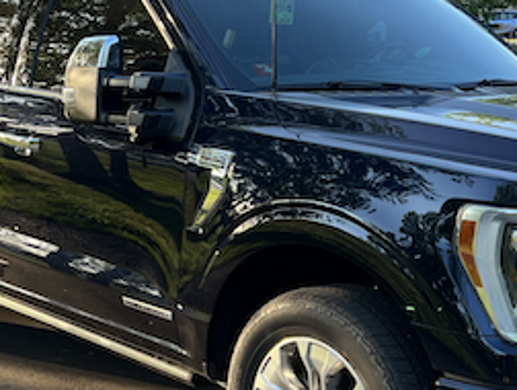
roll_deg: +0.2
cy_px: 188
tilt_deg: -6.9
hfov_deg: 23.3
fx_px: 1242
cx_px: 140
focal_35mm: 83
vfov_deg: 17.8
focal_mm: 5.7
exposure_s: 1/235
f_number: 1.5
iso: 40
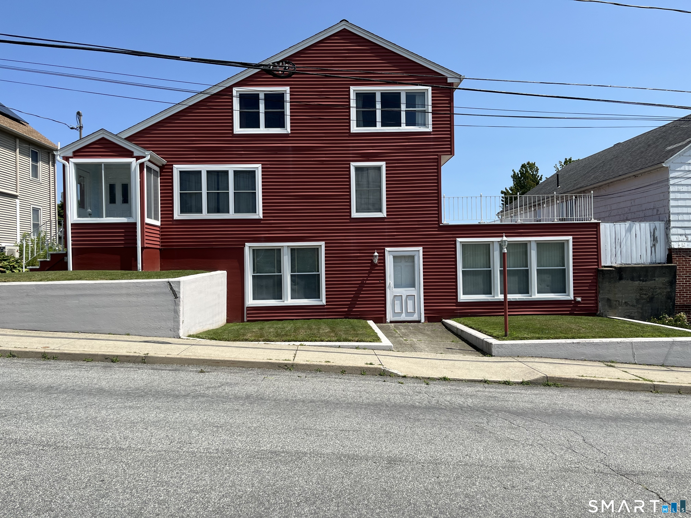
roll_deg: +0.9
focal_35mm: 26
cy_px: 259
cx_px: 346
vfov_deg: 53.1
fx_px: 519
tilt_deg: -0.2
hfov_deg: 67.3
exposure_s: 1/3876
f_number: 1.6
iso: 50
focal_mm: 5.1
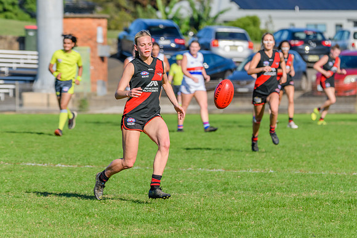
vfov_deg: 3.7
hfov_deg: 5.6
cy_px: 107
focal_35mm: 368
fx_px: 3645
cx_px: 214
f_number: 7.1
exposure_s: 1/1600
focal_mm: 260
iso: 640
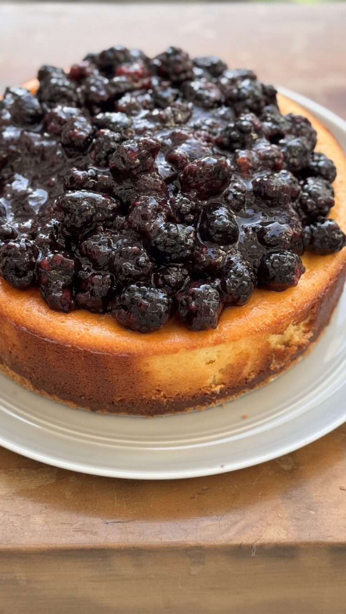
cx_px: 153
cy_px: 266
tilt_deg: -49.8
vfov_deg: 34.8
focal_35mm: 60
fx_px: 979
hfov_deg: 20.0
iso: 100
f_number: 1.78
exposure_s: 1/80
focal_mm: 6.76
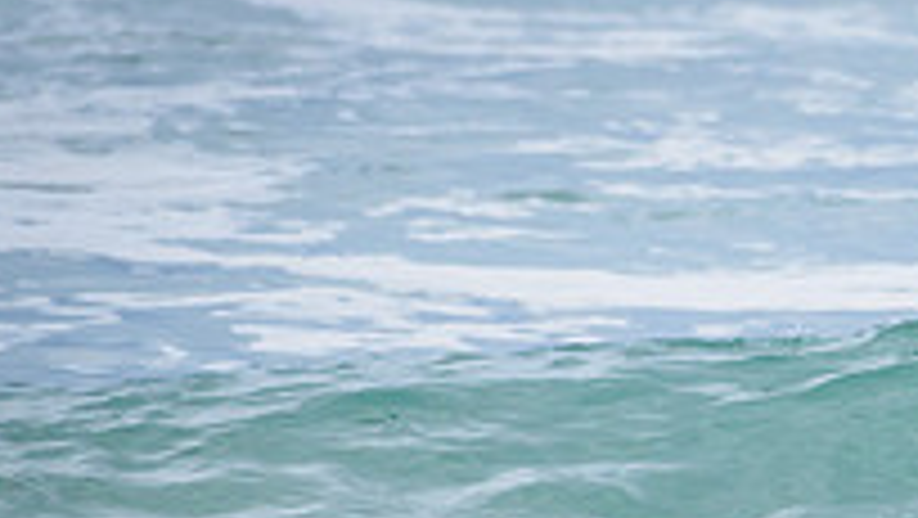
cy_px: 463
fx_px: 44471
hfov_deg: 1.2
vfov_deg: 0.7
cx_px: 1277
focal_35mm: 1826
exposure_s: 1/2000
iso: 800
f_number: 5.6
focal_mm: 500
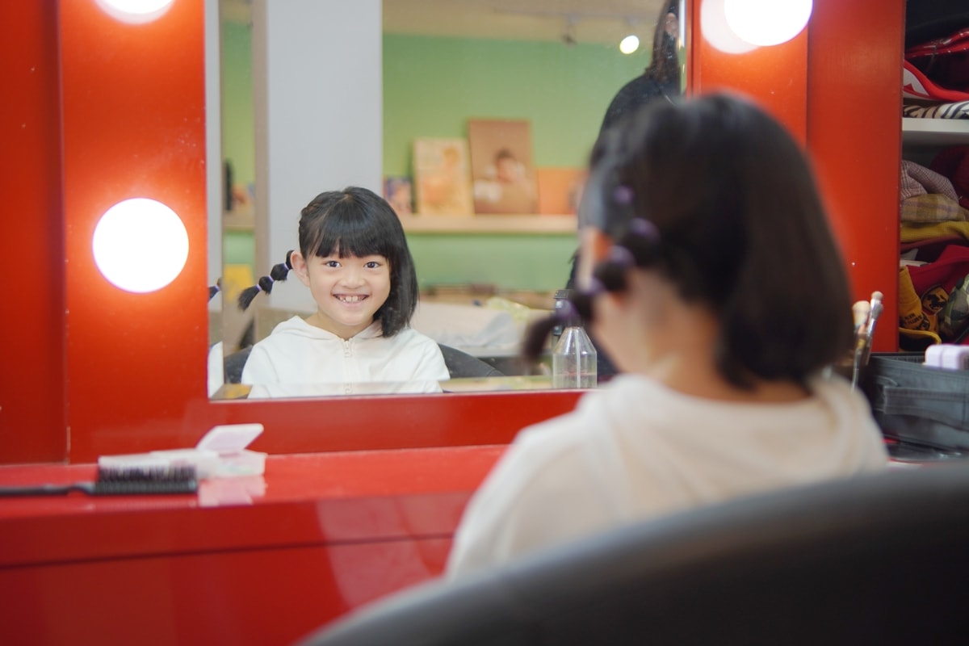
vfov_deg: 27.3
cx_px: 484
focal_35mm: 50
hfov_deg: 40.0
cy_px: 323
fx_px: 1332
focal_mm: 33
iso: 100
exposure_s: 1/320
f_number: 1.4
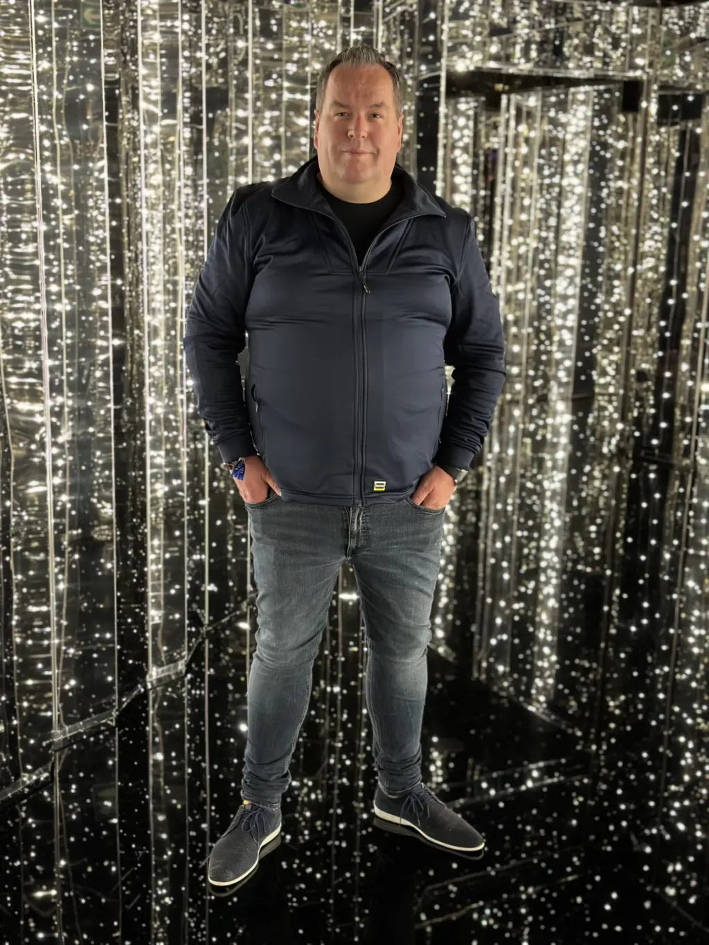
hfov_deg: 30.3
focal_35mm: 48
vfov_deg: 39.7
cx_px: 354
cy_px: 472
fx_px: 1311
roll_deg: -1.5
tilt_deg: -12.1
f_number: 1.78
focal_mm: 6.86
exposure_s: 1/49
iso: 125
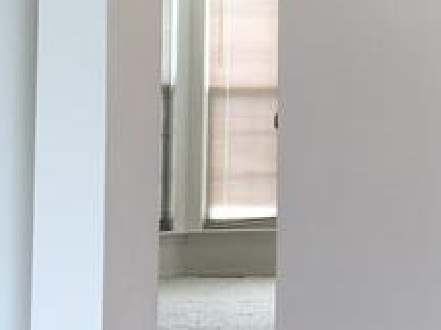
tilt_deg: +5.8
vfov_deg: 10.5
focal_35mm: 139
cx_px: 666
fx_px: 1769
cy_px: -47
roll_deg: +1.8
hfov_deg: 13.4
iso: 32
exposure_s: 1/60
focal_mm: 4.15
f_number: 2.2
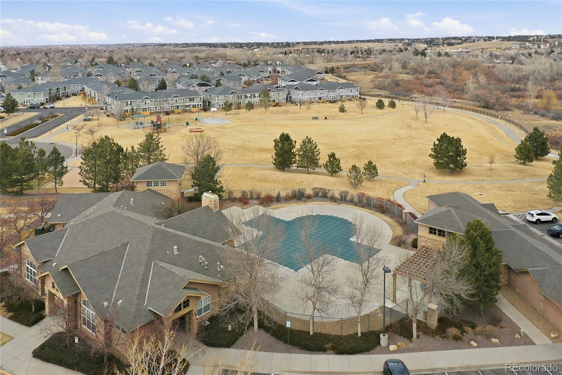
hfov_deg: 65.5
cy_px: 188
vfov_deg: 46.4
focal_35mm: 28
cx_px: 281
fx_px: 437
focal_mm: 10.3
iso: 100
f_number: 5
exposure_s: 1/240
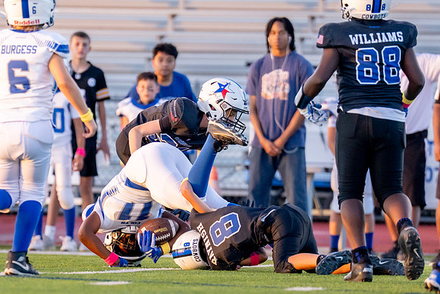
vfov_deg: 2.4
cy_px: 182
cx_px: 167
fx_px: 7054
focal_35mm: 577
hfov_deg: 3.6
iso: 640
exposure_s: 1/1250
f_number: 2.8
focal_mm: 200
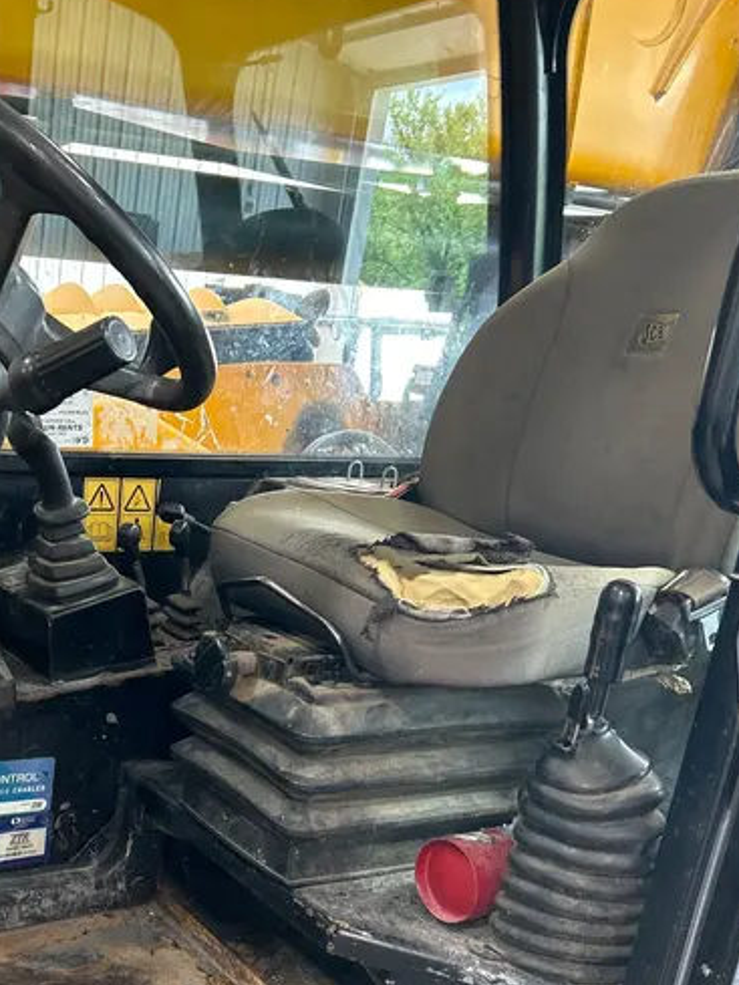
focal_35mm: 39
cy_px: 692
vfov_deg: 46.7
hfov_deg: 36.2
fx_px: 1110
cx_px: 211
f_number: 1.5
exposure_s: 1/80
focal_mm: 5.7
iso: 125
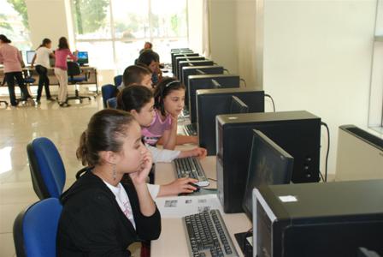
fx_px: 447
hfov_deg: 46.3
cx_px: 192
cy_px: 128
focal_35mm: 42
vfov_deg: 32.0
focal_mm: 28
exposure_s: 1/60
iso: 640
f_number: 4.5
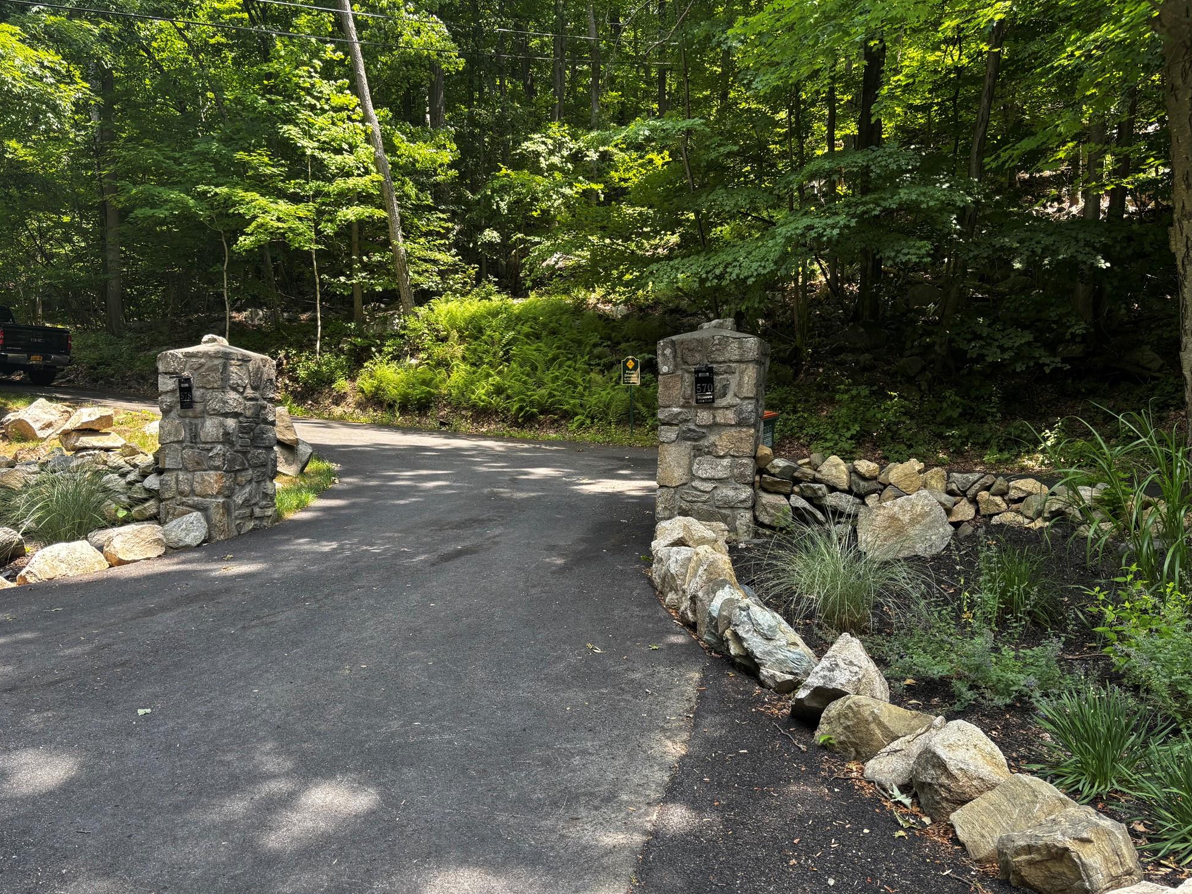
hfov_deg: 65.3
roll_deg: -0.3
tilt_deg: -0.2
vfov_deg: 51.4
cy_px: 457
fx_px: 930
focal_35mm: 27
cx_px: 574
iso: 40
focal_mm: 5.96
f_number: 1.6
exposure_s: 1/248
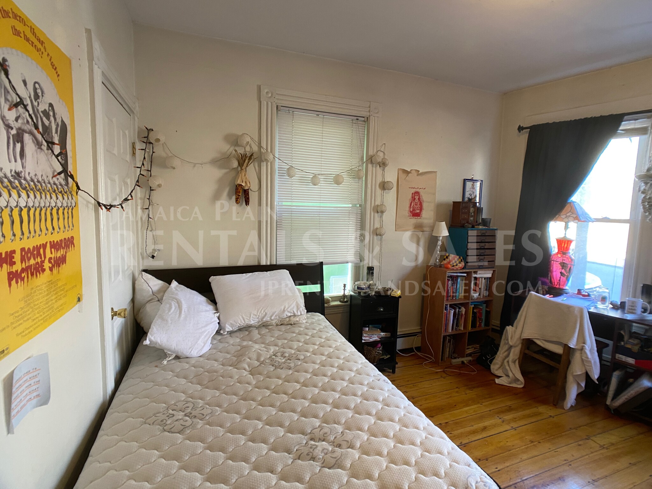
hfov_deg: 67.3
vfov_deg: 53.1
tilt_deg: -5.8
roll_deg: -1.6
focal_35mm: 26
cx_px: 326
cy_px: 244
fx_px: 490
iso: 250
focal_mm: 4.25
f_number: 1.8
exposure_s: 1/60
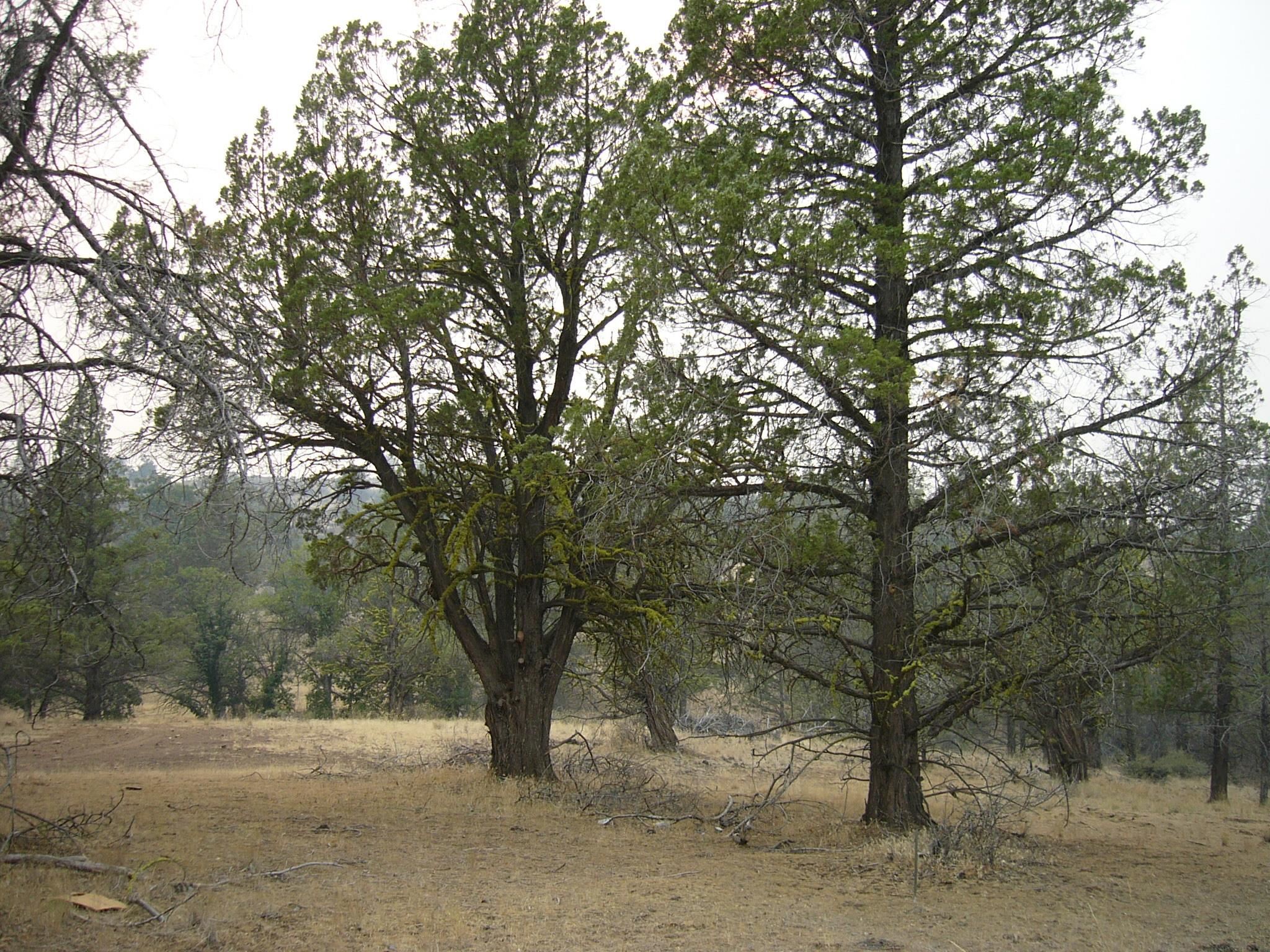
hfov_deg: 52.6
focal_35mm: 35
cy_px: 476
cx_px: 635
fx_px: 1284
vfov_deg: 40.7
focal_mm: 5.8
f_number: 2.8
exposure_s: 1/100
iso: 50
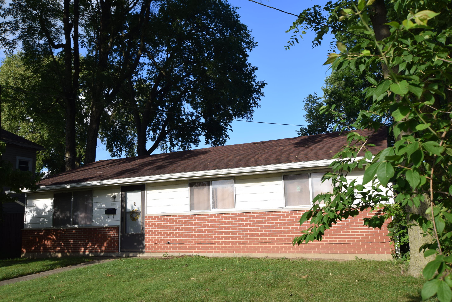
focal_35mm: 31
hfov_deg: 60.3
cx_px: 221
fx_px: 389
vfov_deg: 42.3
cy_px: 154
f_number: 8
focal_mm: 20
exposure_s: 1/250
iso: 220
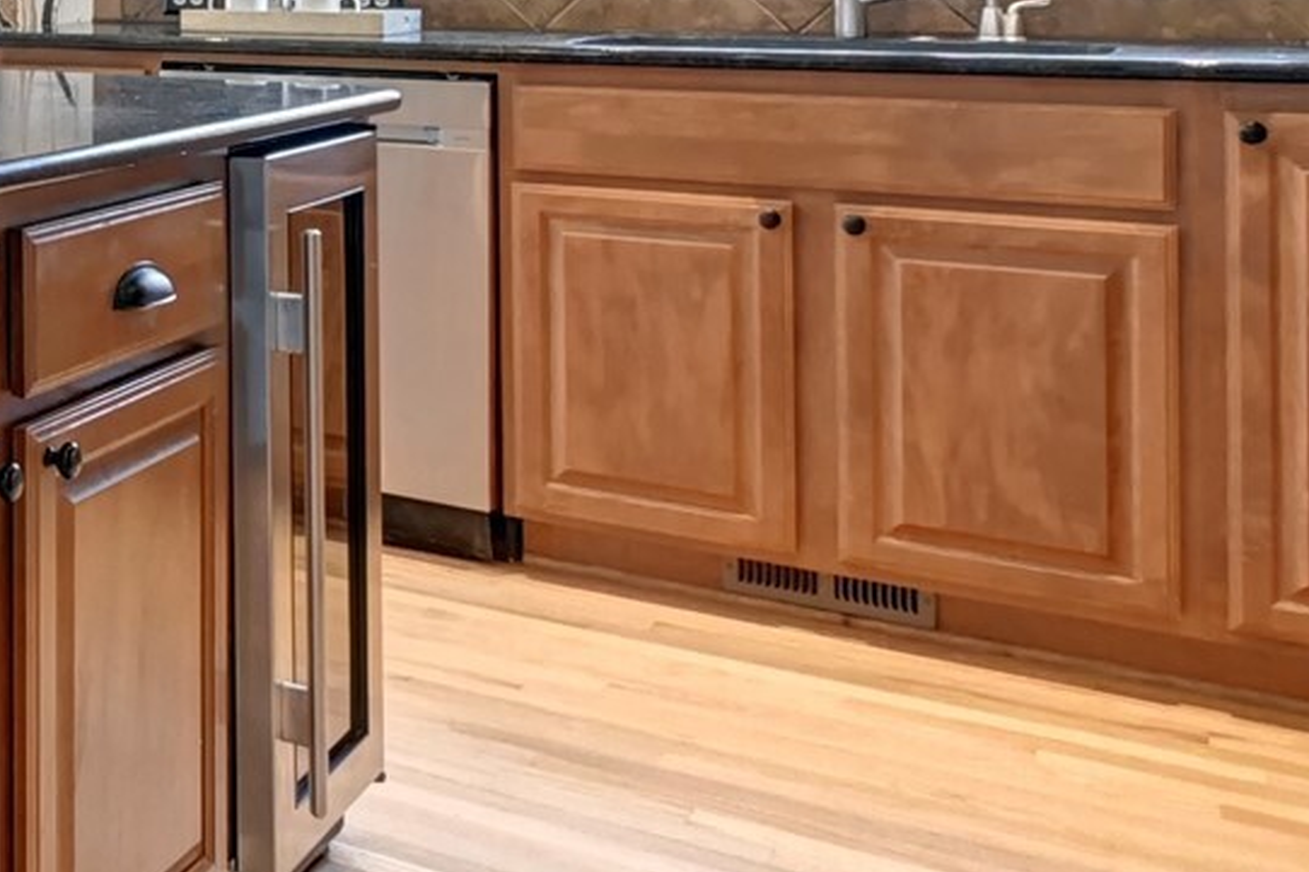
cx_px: -537
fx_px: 1708
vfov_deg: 27.3
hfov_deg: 29.8
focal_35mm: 47
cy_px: 35
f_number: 11
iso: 3200
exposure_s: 1/10
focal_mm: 10
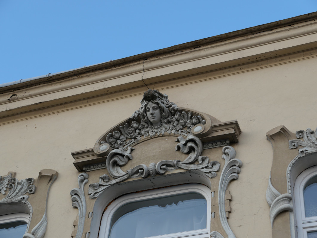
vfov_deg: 19.6
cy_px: 119
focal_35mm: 75
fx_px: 687
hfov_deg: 26.0
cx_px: 158
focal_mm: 34
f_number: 5.6
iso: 200
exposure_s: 1/125
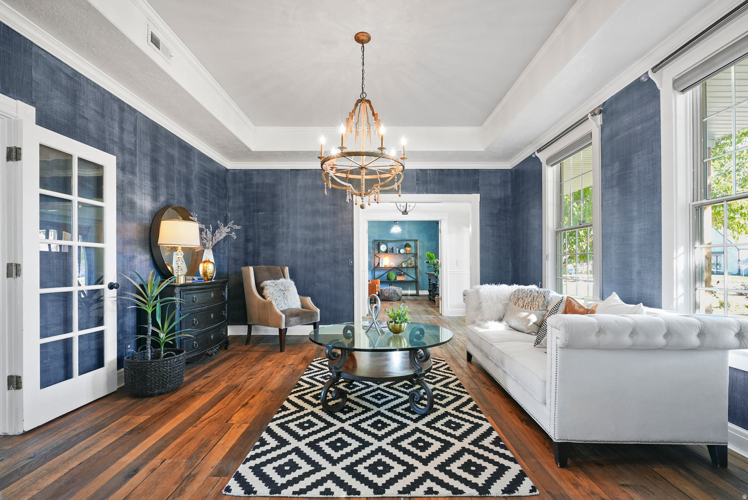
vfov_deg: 73.8
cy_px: 250
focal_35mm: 16
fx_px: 333
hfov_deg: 96.7
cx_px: 374
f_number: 9
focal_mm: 16
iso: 320
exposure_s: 1/4
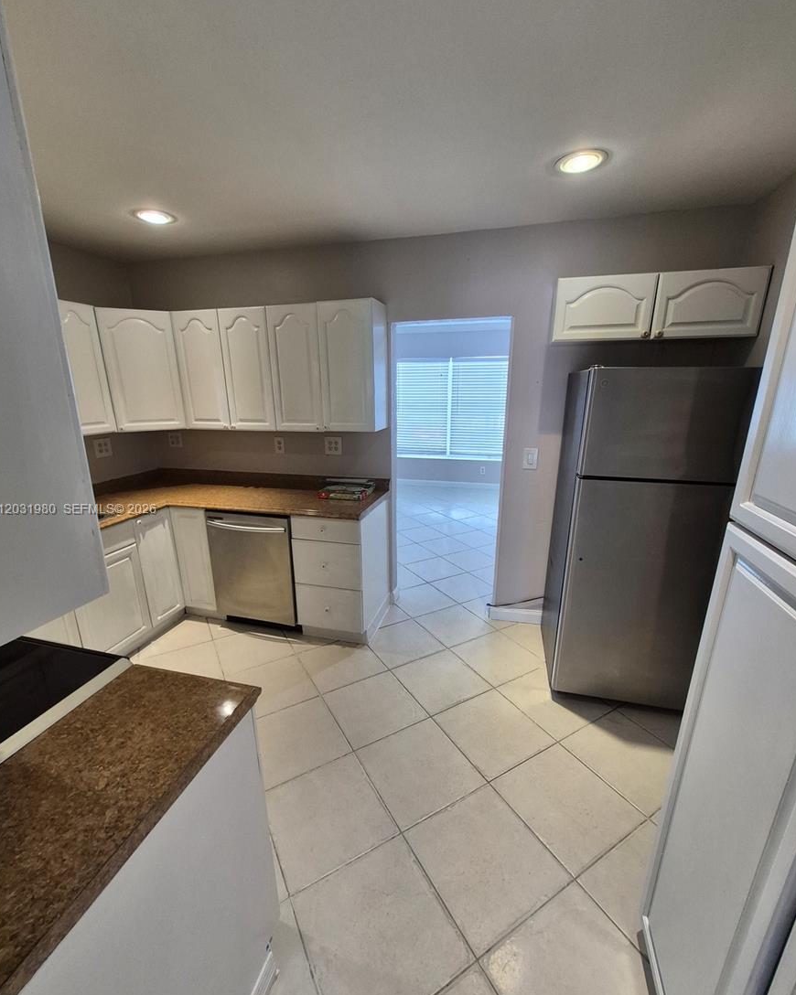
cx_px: 399
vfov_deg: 100.7
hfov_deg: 88.0
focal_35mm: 14
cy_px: 510
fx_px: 412
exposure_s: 1/60
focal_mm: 1.74
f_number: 2.2
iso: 100
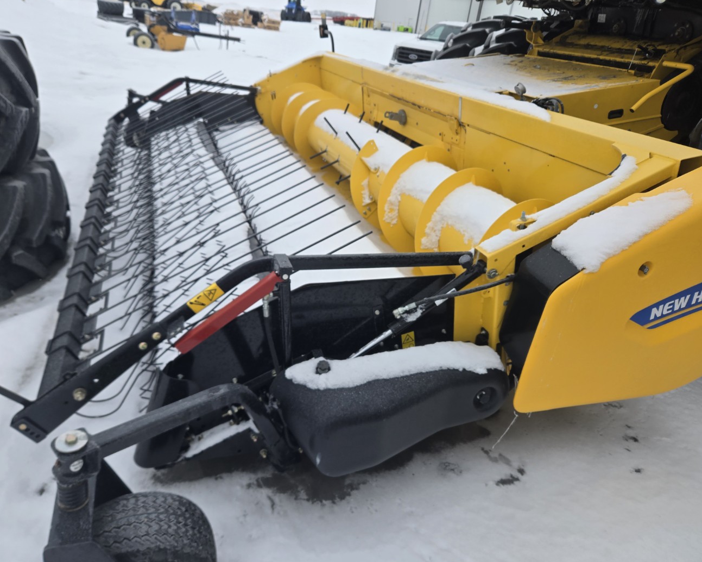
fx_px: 519
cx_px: 338
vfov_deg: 56.8
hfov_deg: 68.1
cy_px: 278
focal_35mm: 25
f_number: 1.8
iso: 25
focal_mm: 5.4
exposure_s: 1/1093
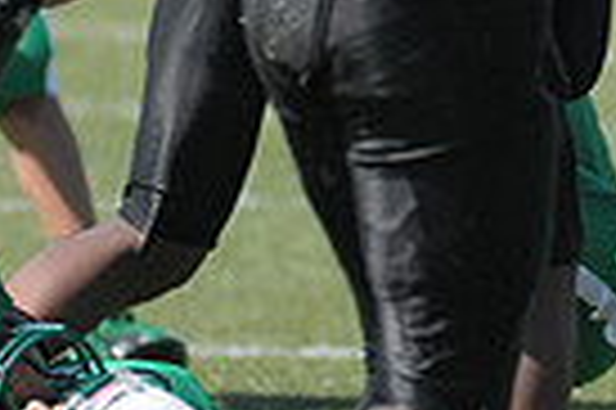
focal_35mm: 1523
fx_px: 26029
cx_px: 679
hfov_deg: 1.4
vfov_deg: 0.9
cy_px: -255
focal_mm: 240
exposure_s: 1/3200
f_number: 4
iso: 640
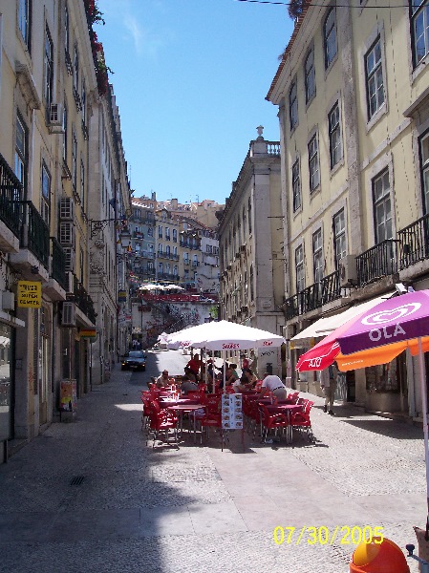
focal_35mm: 38
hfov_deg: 37.7
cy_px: 286
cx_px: 214
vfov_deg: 49.0
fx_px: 629
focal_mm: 8
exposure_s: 1/500
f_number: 4.8
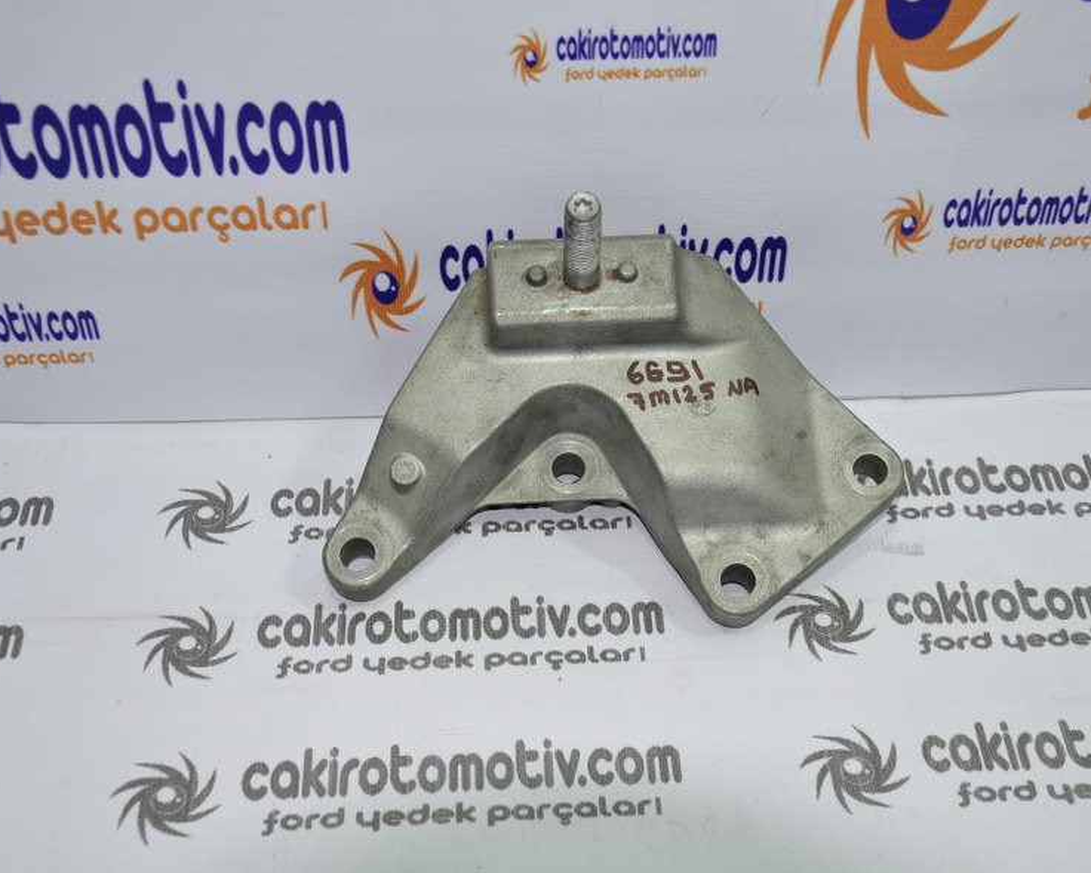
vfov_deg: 27.6
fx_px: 1776
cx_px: 596
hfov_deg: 34.1
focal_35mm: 55
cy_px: 431
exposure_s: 1/50
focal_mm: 32
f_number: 5.6
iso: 200
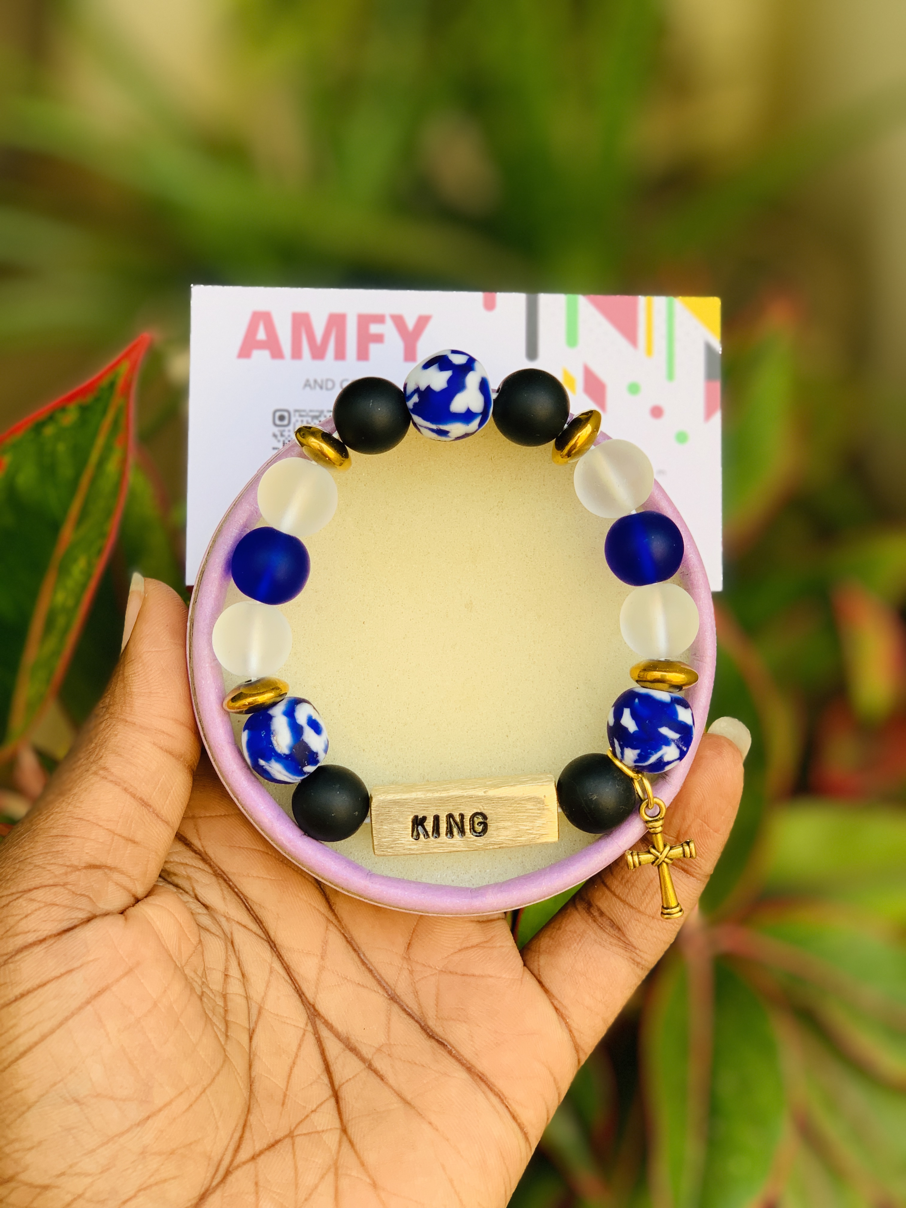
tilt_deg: -26.6
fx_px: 1815
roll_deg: -2.2
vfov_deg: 36.8
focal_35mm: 52
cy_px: 604
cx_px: 453
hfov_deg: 28.0
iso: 20
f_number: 2.4
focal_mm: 6
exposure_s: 1/122
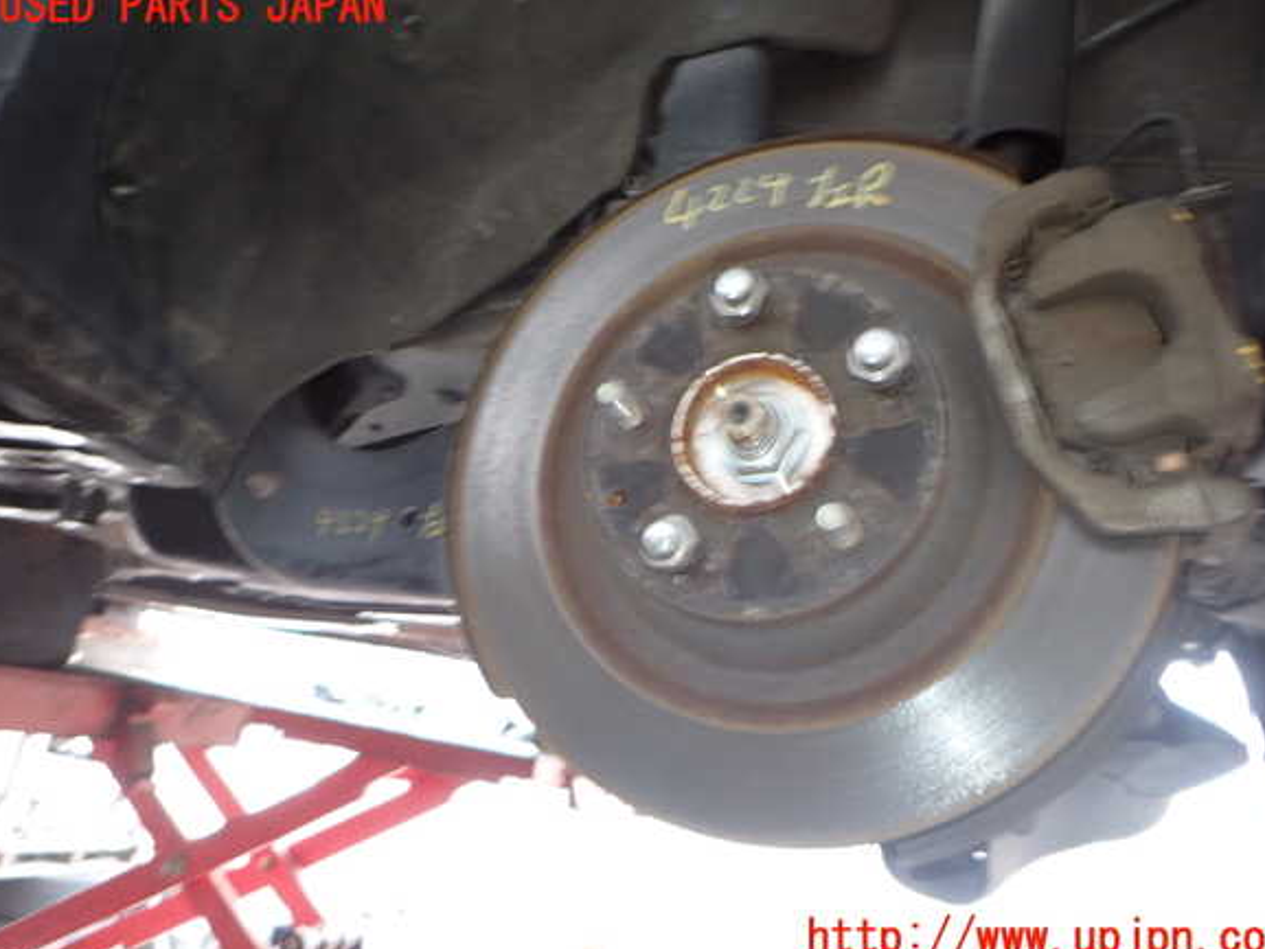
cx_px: 645
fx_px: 950
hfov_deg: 67.3
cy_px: 473
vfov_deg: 53.1
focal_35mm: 26
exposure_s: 1/30
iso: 200
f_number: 2
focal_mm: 4.5
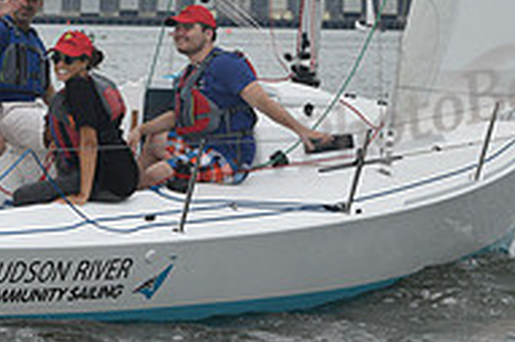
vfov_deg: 6.4
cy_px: -1
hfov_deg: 9.7
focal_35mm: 213
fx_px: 3044
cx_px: 156
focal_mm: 70
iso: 400
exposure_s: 1/800
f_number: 8
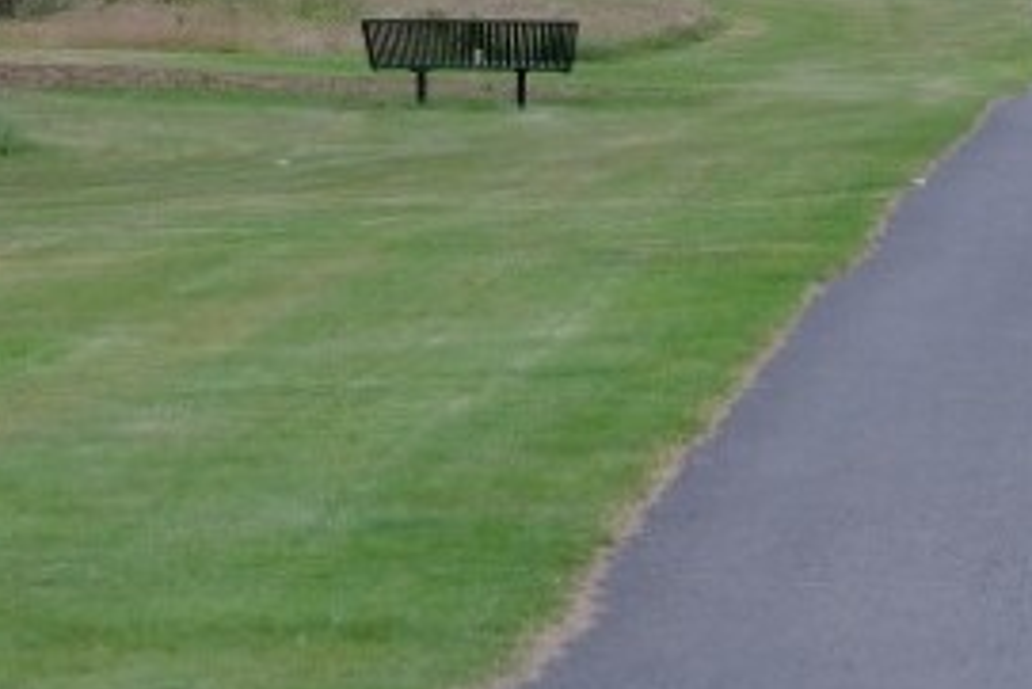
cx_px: 1024
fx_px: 8002
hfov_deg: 7.3
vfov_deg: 4.9
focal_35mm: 279
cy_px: -221
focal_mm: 56.3
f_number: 5.6
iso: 400
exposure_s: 1/350
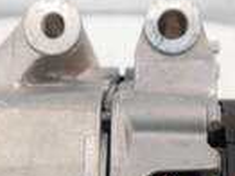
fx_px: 746
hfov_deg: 17.9
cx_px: 151
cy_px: 266
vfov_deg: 12.7
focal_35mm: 110
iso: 500
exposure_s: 1/60
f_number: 3.6
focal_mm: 15
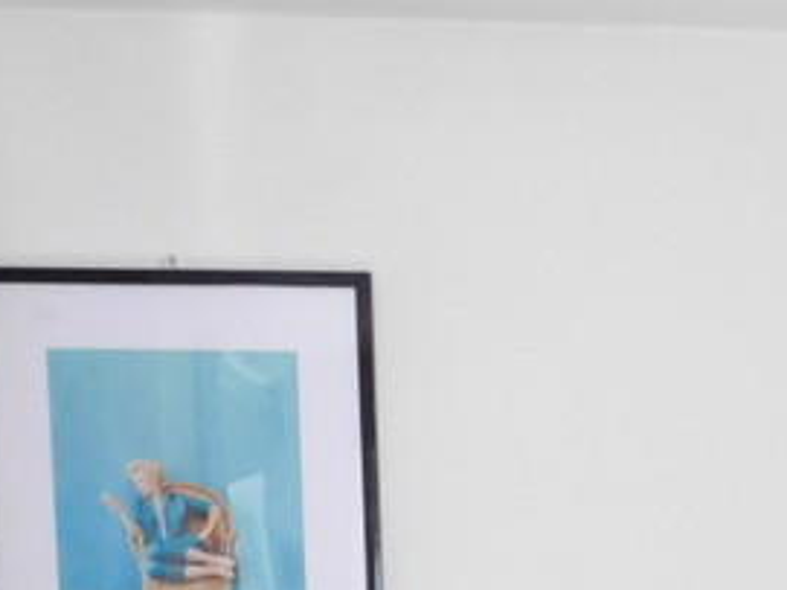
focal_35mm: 87
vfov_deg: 15.3
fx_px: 1977
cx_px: 979
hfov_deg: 20.8
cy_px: 947
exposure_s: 1/60
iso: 400
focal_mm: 4
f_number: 3
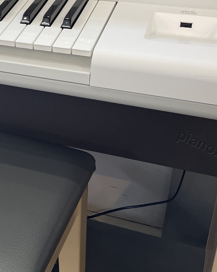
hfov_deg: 20.3
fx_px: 554
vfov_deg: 27.3
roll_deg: +4.2
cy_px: 88
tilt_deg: -30.2
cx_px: -64
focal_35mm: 69
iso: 80
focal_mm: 4.2
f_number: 1.6
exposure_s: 1/120
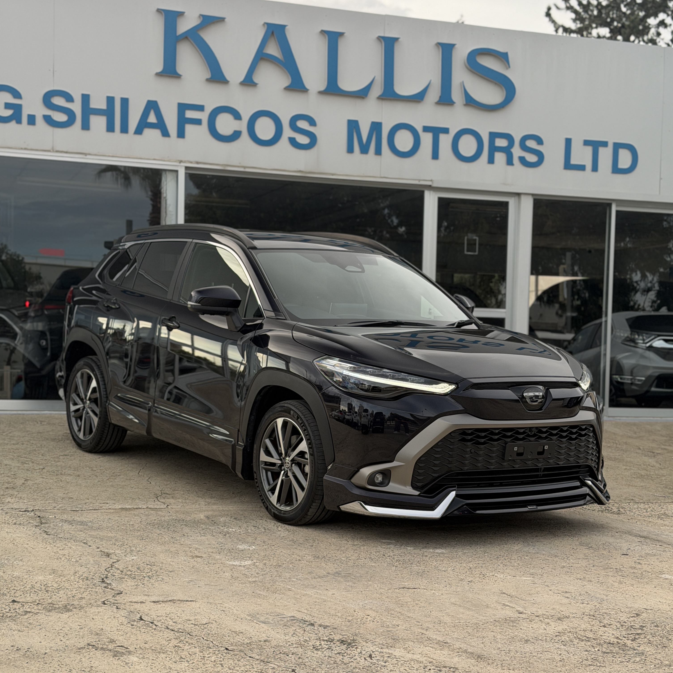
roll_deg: -1.6
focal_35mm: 57
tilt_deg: -0.9
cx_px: 335
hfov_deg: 30.0
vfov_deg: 30.0
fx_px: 1254
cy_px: 383
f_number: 1.78
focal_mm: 6.76
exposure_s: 1/687
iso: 80
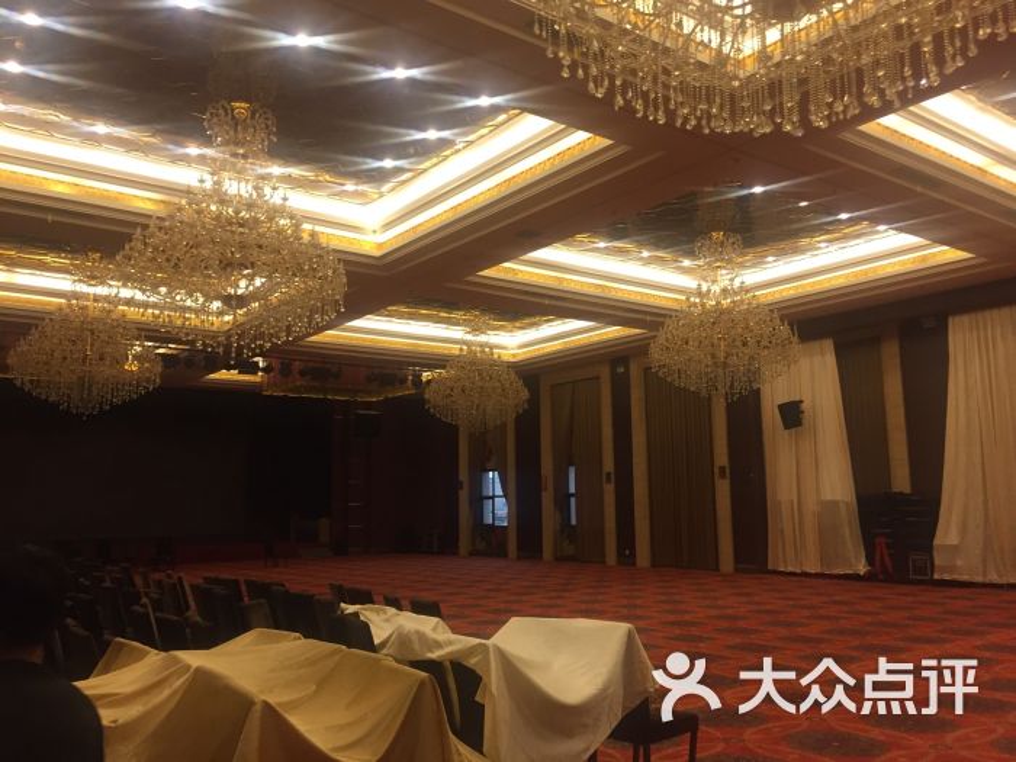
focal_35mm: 29
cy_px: 381
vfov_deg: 48.2
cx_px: 508
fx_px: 851
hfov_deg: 61.7
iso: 64
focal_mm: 4.15
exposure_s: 1/33
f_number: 2.2
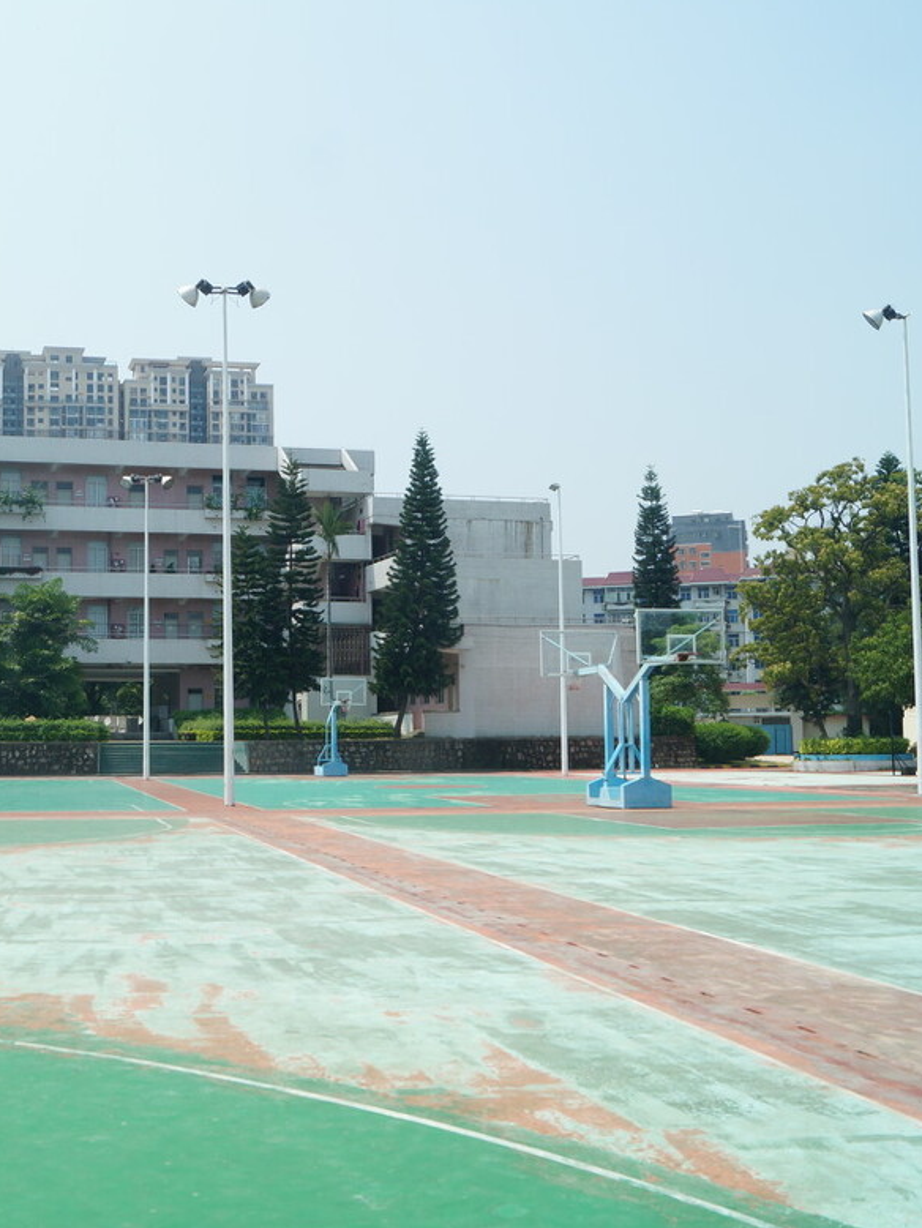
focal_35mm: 40
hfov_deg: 35.0
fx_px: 1420
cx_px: 210
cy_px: 622
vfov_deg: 46.8
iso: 100
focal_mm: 18
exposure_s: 1/320
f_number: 8
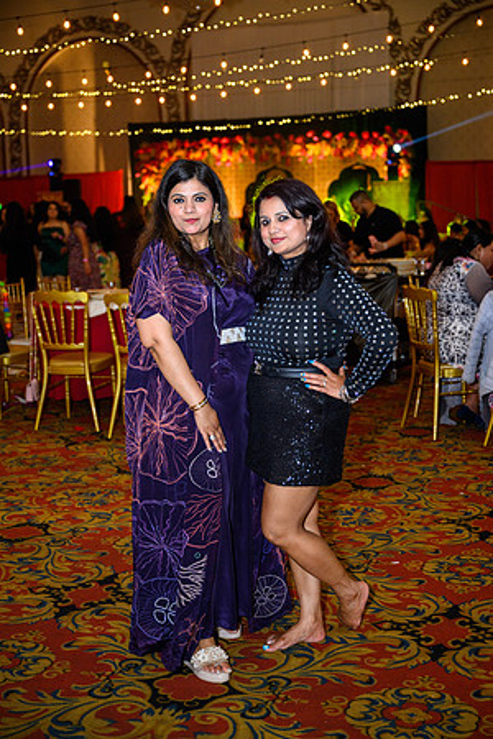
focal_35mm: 52
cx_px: 246
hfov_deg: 26.0
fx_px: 1068
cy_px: 370
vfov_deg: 38.2
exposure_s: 1/125
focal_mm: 52
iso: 1000
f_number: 3.2
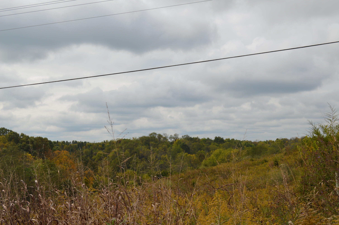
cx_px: 170
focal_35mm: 42
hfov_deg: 46.4
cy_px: 112
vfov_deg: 31.8
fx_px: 395
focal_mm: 28
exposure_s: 1/250
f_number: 8
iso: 100
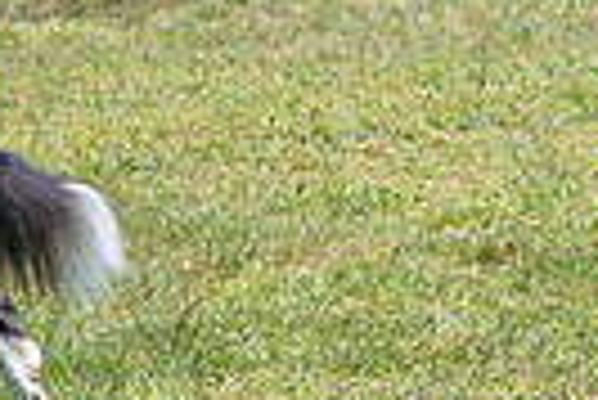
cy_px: -142
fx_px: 5704
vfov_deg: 4.0
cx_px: -553
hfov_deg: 5.9
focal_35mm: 343
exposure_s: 1/1600
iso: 640
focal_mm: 74
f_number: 7.1
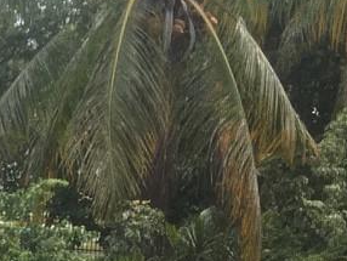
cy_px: 460
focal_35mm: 162
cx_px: -573
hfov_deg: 10.1
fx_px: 1625
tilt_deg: -11.3
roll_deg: -0.2
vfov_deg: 8.8
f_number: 2.2
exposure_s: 1/192
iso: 25
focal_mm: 4.15
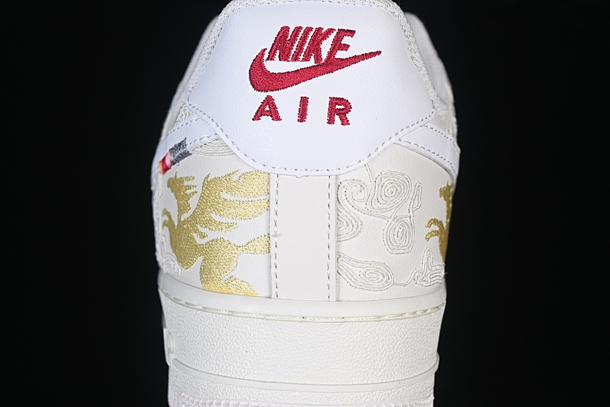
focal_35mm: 75
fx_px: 1271
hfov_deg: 27.0
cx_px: 305
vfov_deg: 18.2
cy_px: 204
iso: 160
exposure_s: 1/80
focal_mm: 50
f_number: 7.1
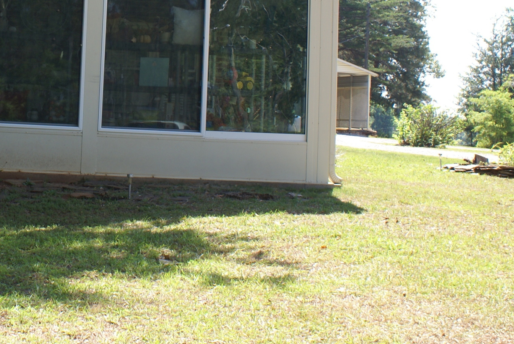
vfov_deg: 19.5
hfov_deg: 28.3
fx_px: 972
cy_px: -2
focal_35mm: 68
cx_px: 34
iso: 100
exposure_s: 1/60
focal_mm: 20
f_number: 8
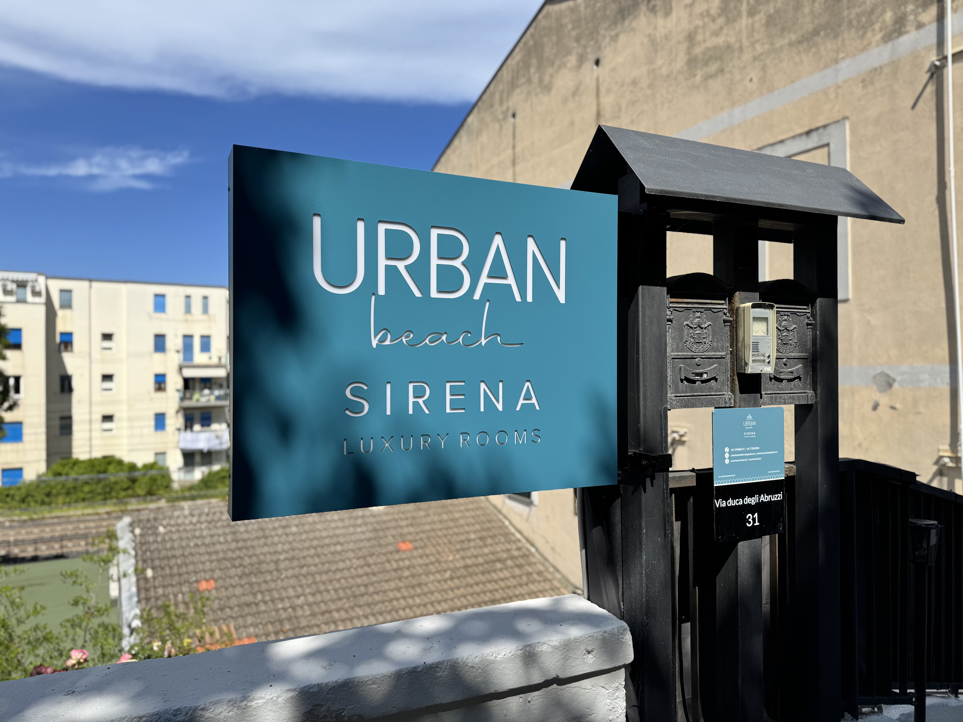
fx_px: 668
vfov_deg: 56.8
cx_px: 482
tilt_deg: -1.1
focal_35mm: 24
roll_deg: +1.2
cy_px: 361
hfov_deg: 71.6
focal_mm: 6.76
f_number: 1.78
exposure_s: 1/5348
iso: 80
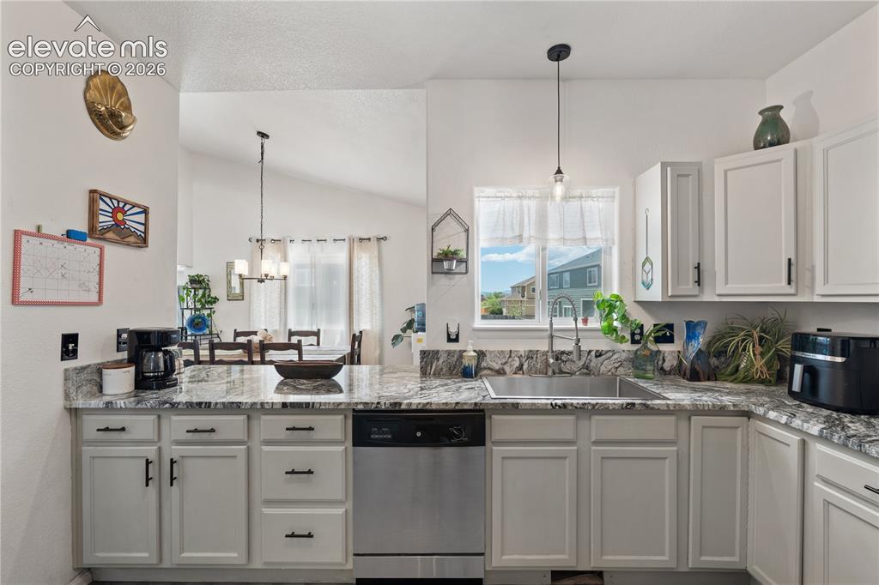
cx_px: 440
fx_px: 391
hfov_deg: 96.8
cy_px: 292
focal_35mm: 16
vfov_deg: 73.7
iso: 200
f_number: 9
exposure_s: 1/4
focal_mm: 16
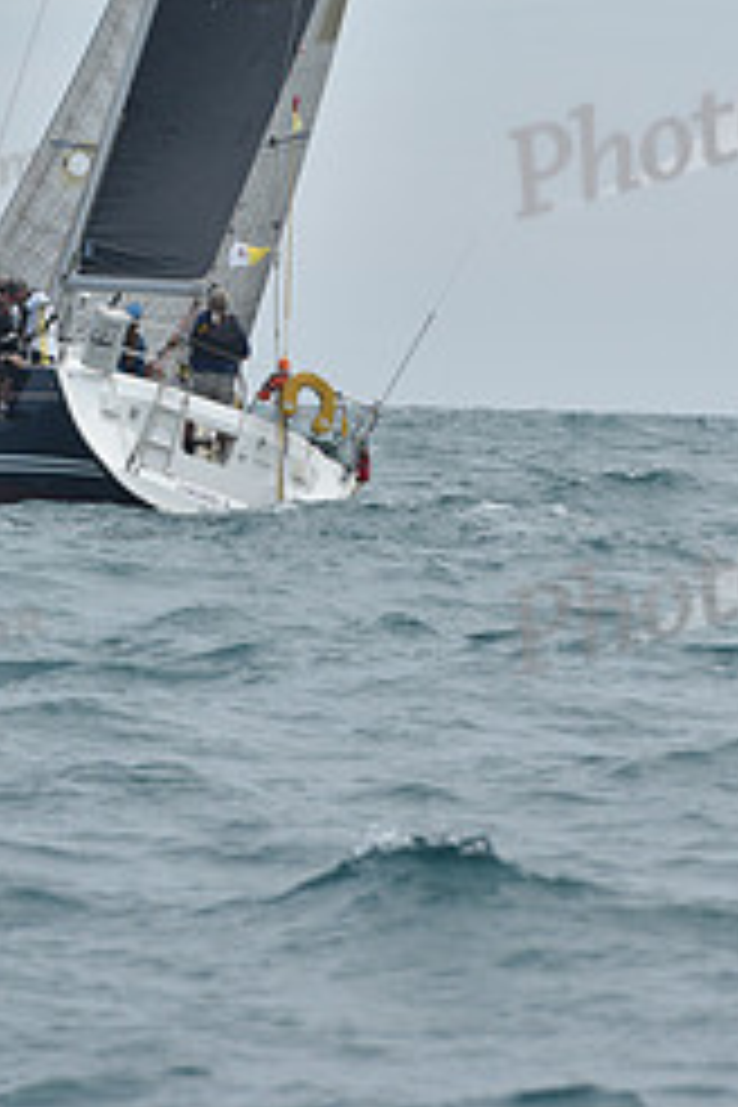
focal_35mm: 472
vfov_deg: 4.4
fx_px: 14513
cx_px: 277
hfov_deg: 2.9
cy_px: -68
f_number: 11
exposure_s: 1/800
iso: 250
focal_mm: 200
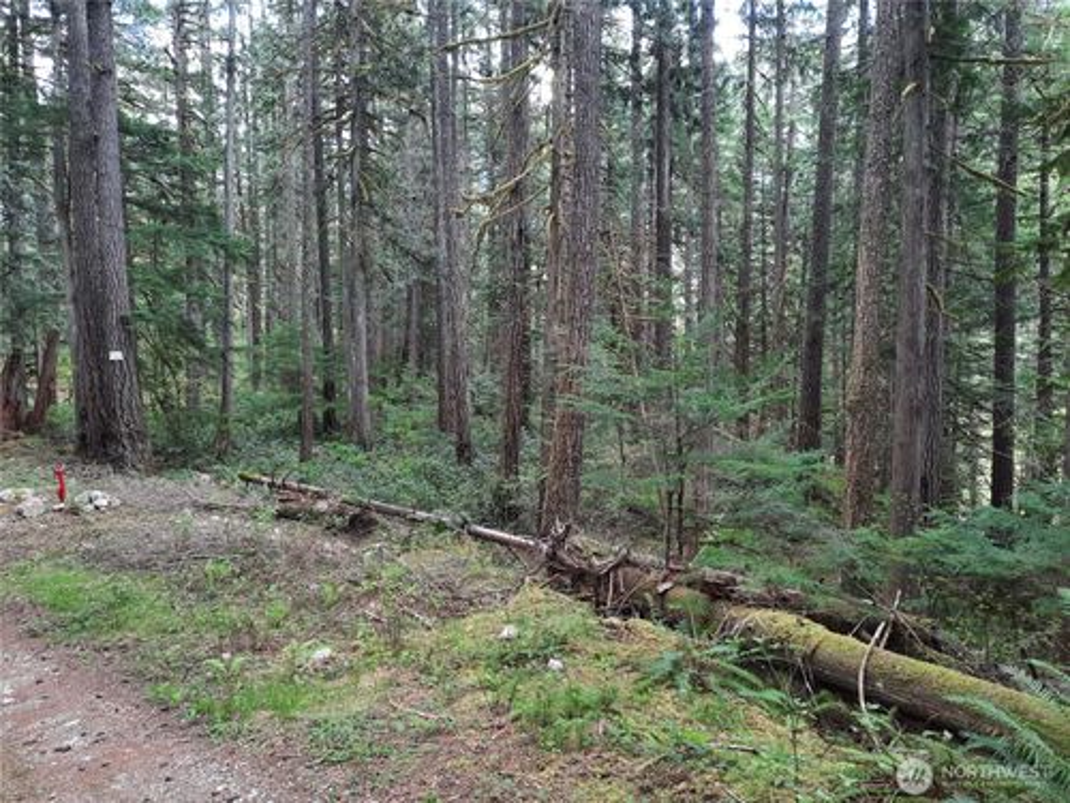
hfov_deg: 69.4
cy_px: 402
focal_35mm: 25
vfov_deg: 54.9
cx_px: 535
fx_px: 773
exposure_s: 1/60
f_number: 2
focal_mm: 4.6
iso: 80
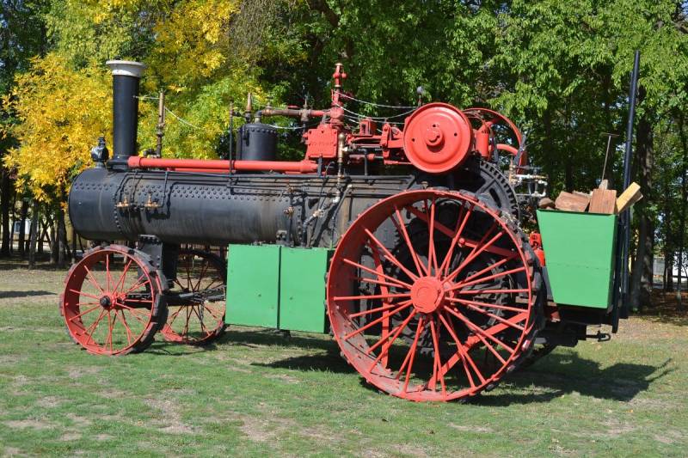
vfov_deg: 28.1
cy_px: 229
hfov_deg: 41.1
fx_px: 917
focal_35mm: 48
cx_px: 344
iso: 100
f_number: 7.1
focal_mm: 32
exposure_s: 1/200
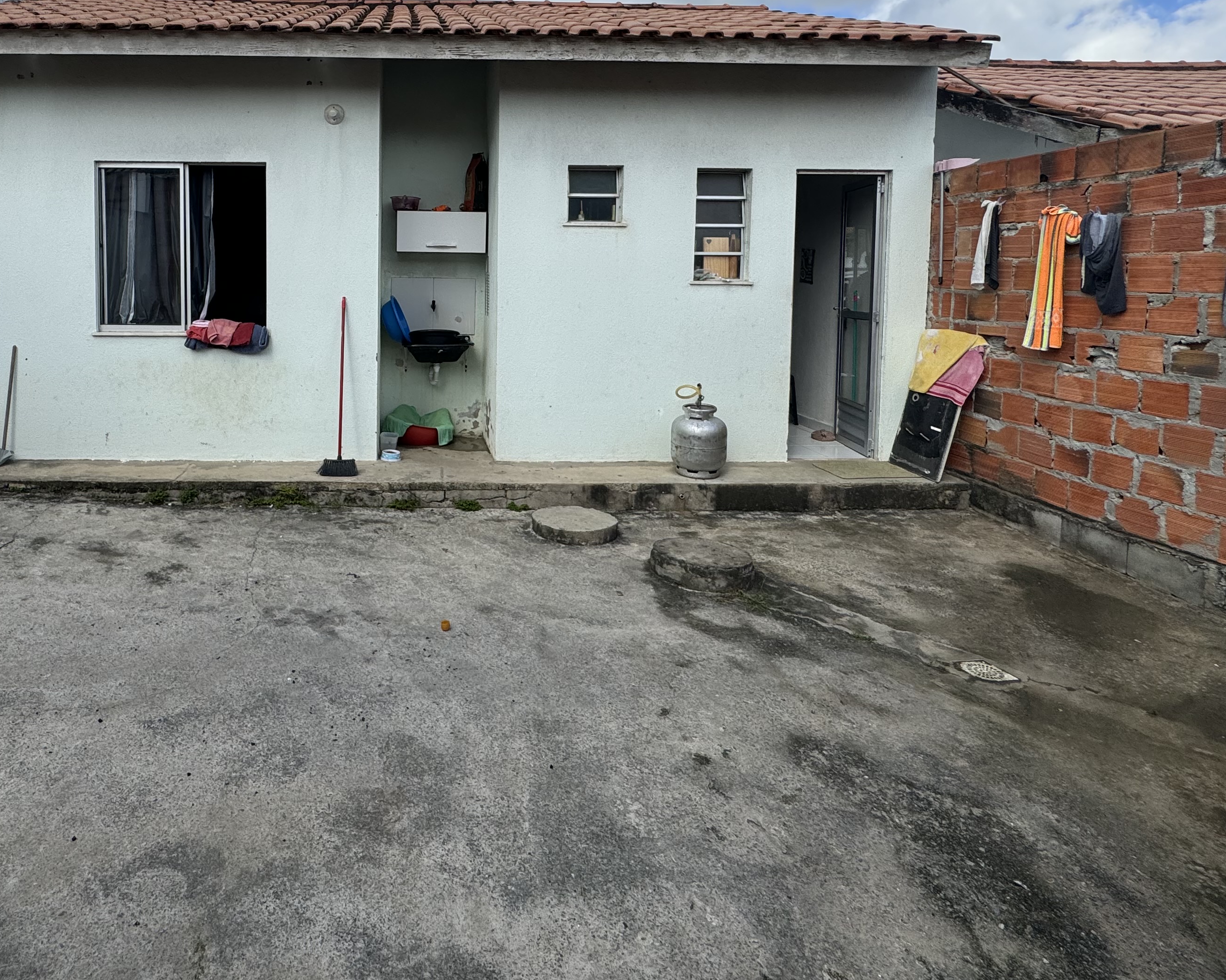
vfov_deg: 63.6
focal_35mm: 21
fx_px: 762
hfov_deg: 75.5
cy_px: 315
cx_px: 421
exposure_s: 1/1346
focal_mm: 2.22
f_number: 2.2
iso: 50
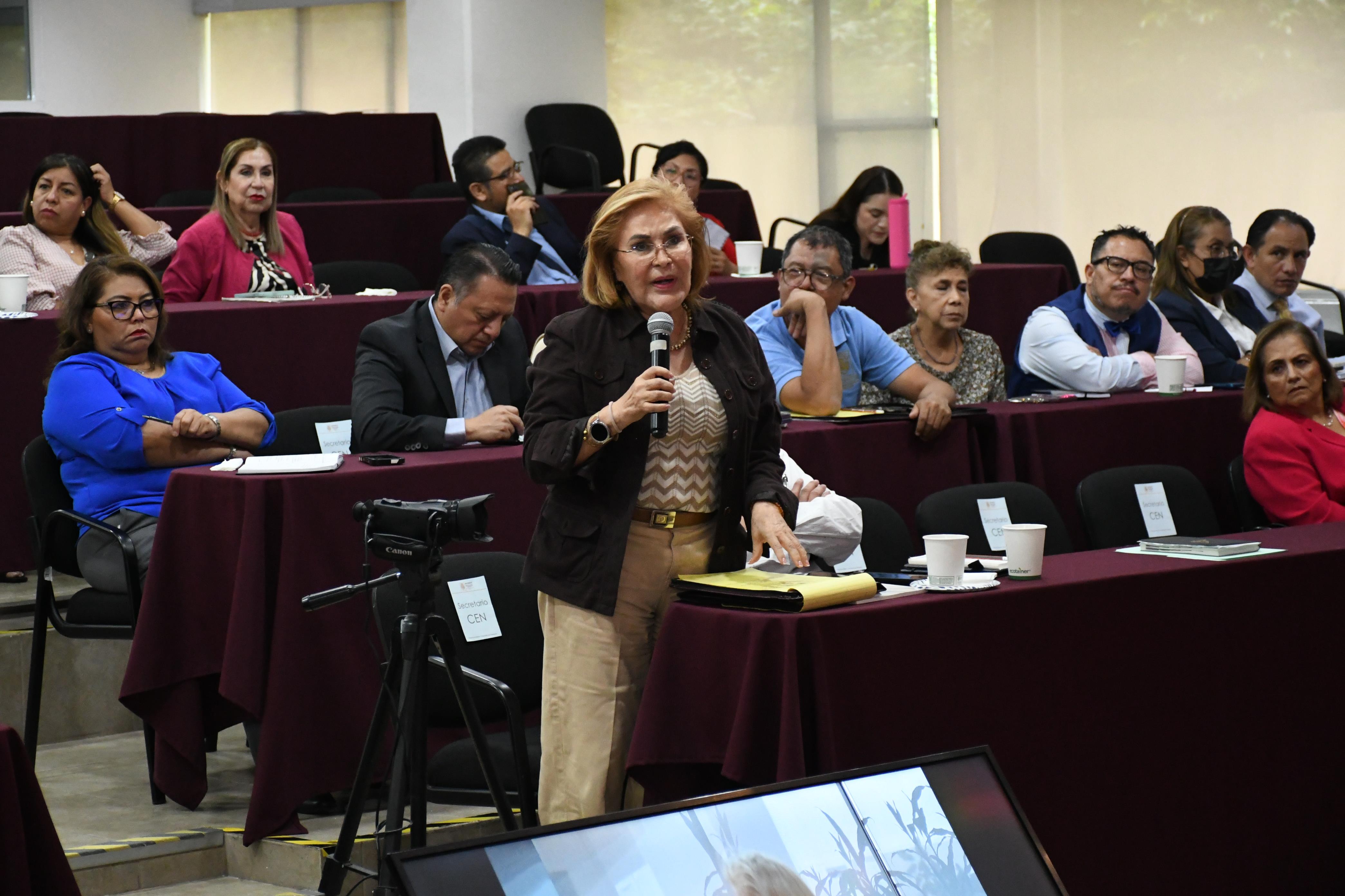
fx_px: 3698
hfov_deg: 20.6
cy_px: 448
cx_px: 672
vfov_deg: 13.8
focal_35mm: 99
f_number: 5
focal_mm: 66
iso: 5000
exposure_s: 1/100
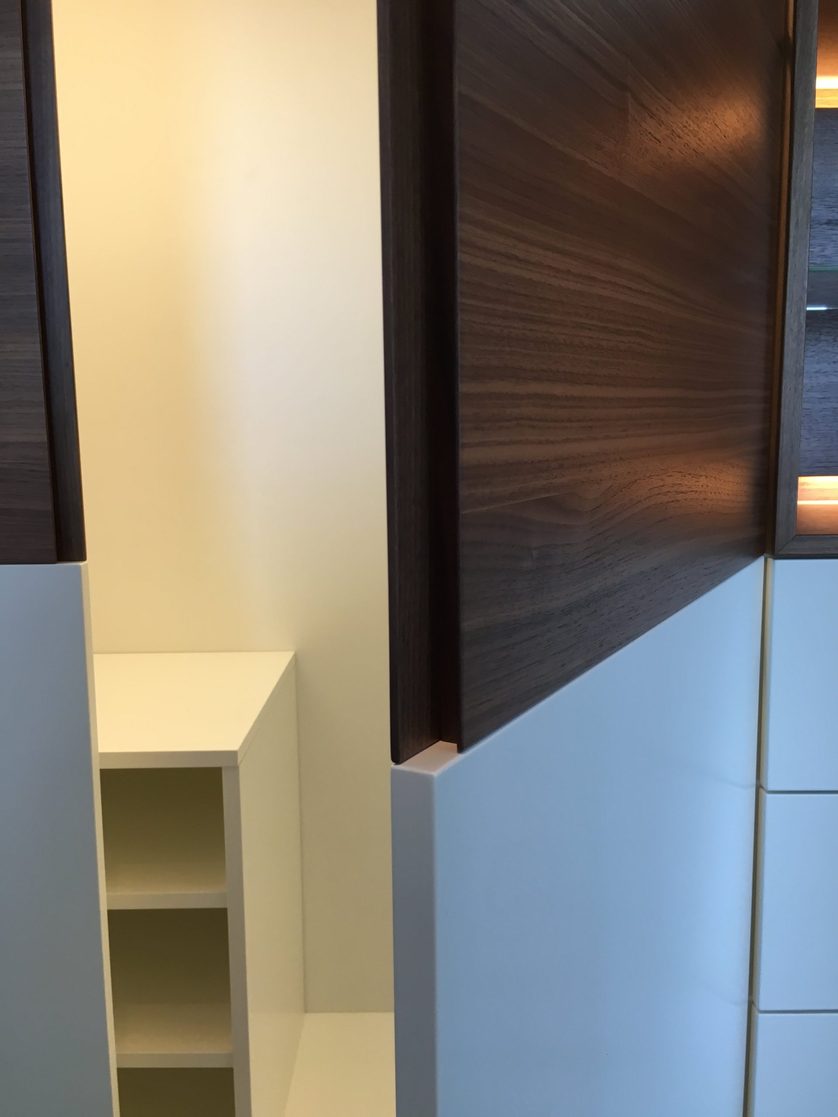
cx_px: 419
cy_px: 558
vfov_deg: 61.7
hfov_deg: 48.2
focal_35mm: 29
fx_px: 936
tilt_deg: -9.1
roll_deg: +1.3
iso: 64
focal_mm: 4.15
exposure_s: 1/33
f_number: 2.2
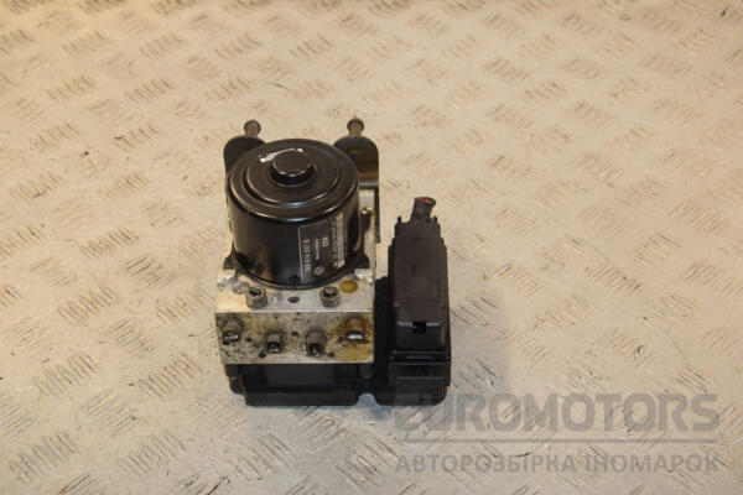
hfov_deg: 31.9
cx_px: 372
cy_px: 248
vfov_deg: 21.6
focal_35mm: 63
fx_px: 1300
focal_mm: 42
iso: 800
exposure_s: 1/200
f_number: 8
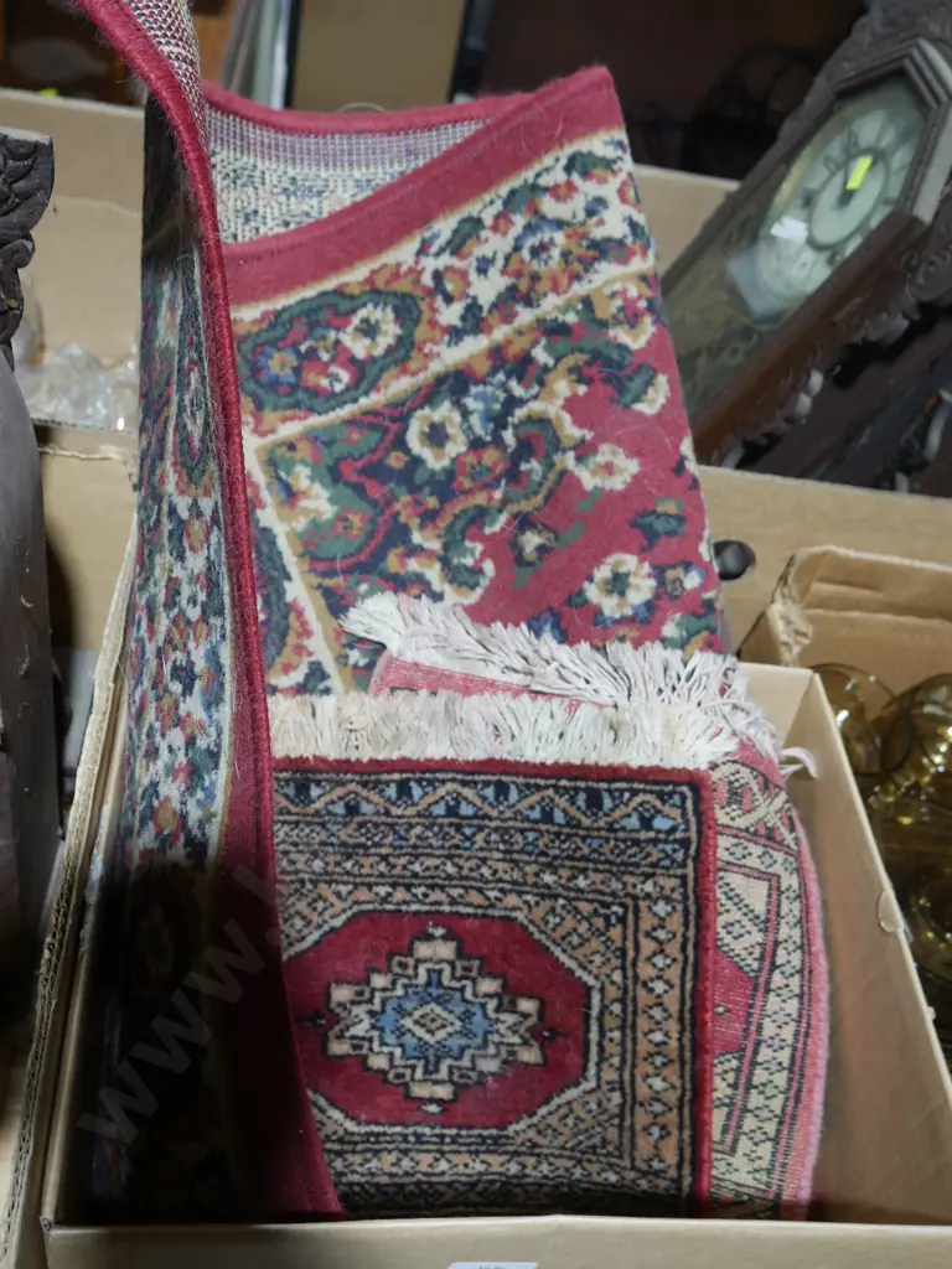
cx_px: 476
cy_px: 634
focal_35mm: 36
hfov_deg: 39.7
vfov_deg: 51.4
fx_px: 1320
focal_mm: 18
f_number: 4
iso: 400
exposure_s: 1/60
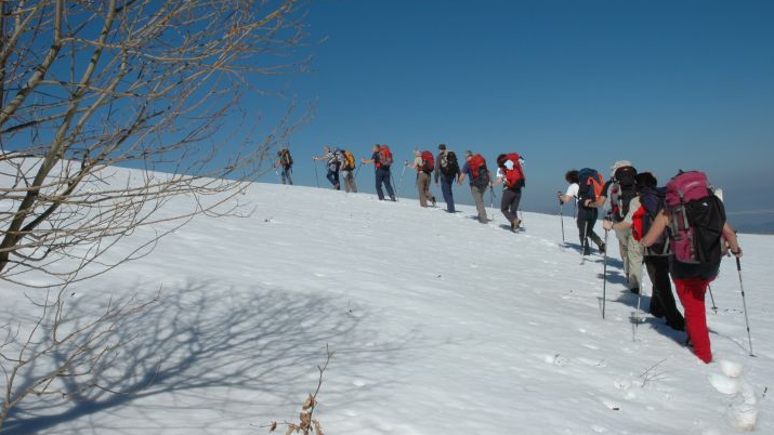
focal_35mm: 38
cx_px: 389
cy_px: 220
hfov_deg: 52.8
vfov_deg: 31.2
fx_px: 780
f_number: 25
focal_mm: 24
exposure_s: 1/125
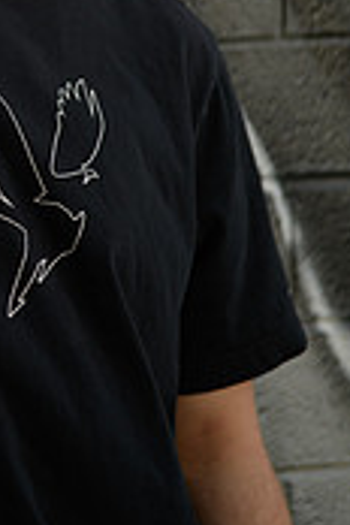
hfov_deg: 3.0
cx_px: -94
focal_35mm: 453
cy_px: -66
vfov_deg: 4.5
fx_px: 6606
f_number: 2.8
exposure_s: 1/2000
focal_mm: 175
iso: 250
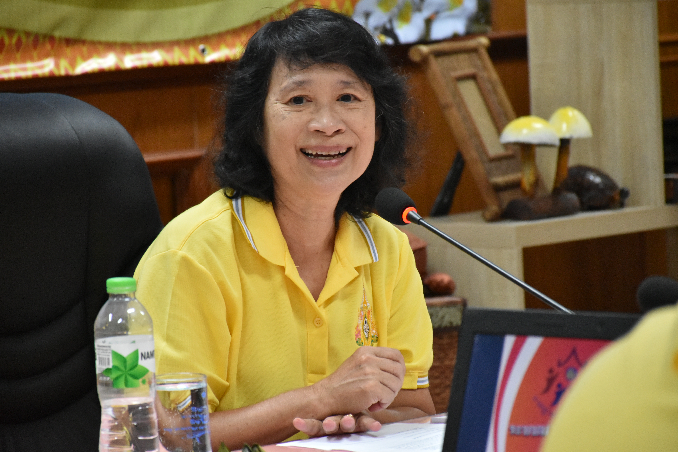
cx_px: 339
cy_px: 226
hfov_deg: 9.8
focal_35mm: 210
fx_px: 3955
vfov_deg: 6.5
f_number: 5.6
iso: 2500
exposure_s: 1/125
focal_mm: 140
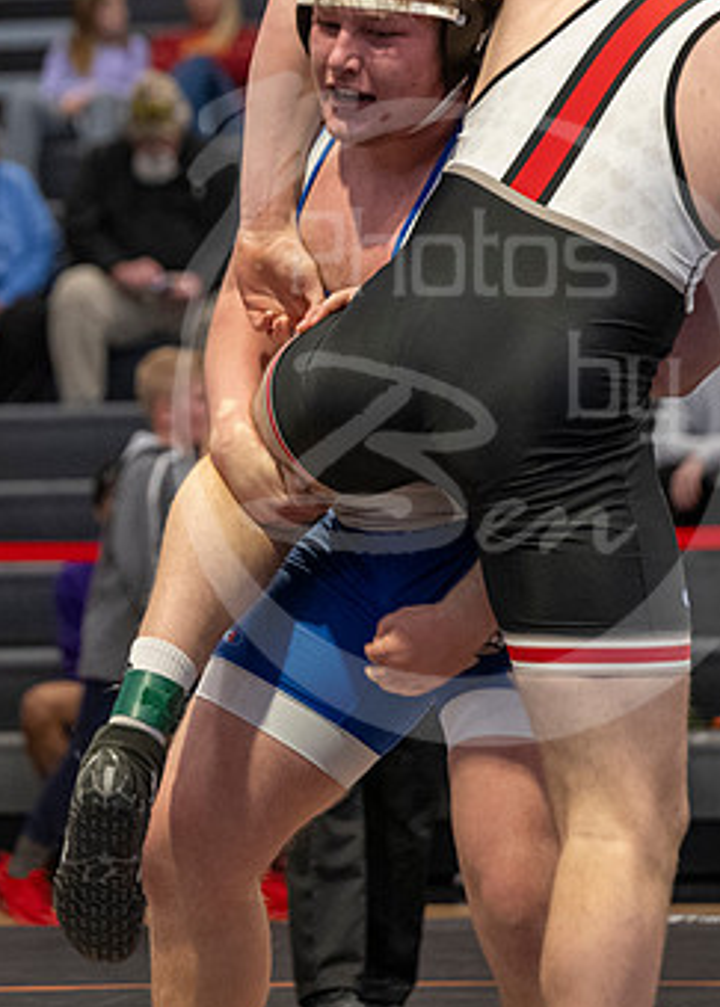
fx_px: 5866
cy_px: 466
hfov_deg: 7.0
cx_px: 58
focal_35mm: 205
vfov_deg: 9.8
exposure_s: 1/1000
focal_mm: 87
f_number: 2.8
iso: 3200
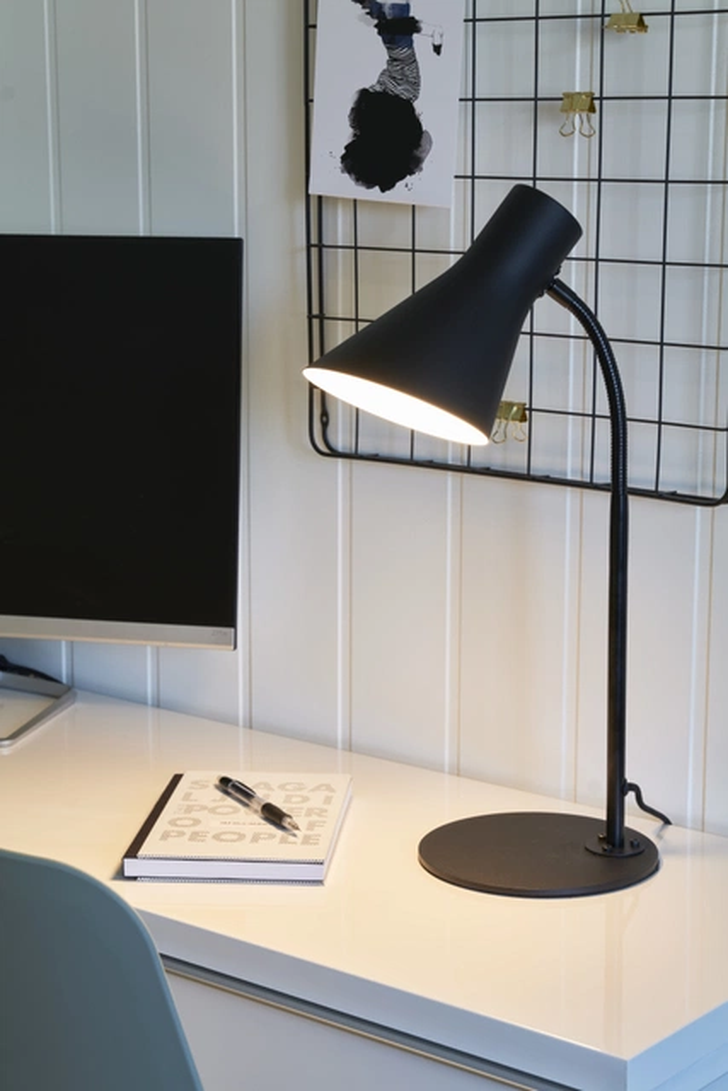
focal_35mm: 74
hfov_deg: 18.4
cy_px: 546
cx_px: 364
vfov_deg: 27.3
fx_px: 2243
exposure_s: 1/1.43
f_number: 11
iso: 100
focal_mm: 74
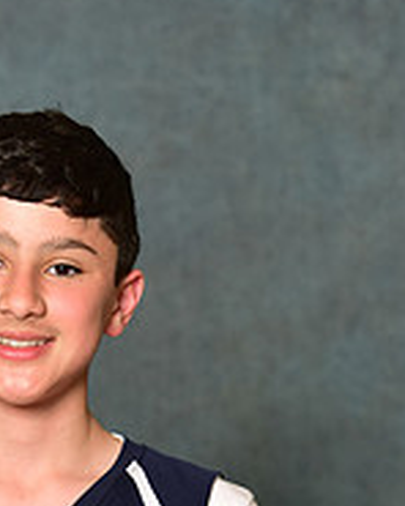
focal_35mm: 300
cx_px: 64
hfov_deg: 5.2
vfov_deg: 6.4
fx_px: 4495
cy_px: 621
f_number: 4.5
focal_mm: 102
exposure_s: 1/200
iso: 320
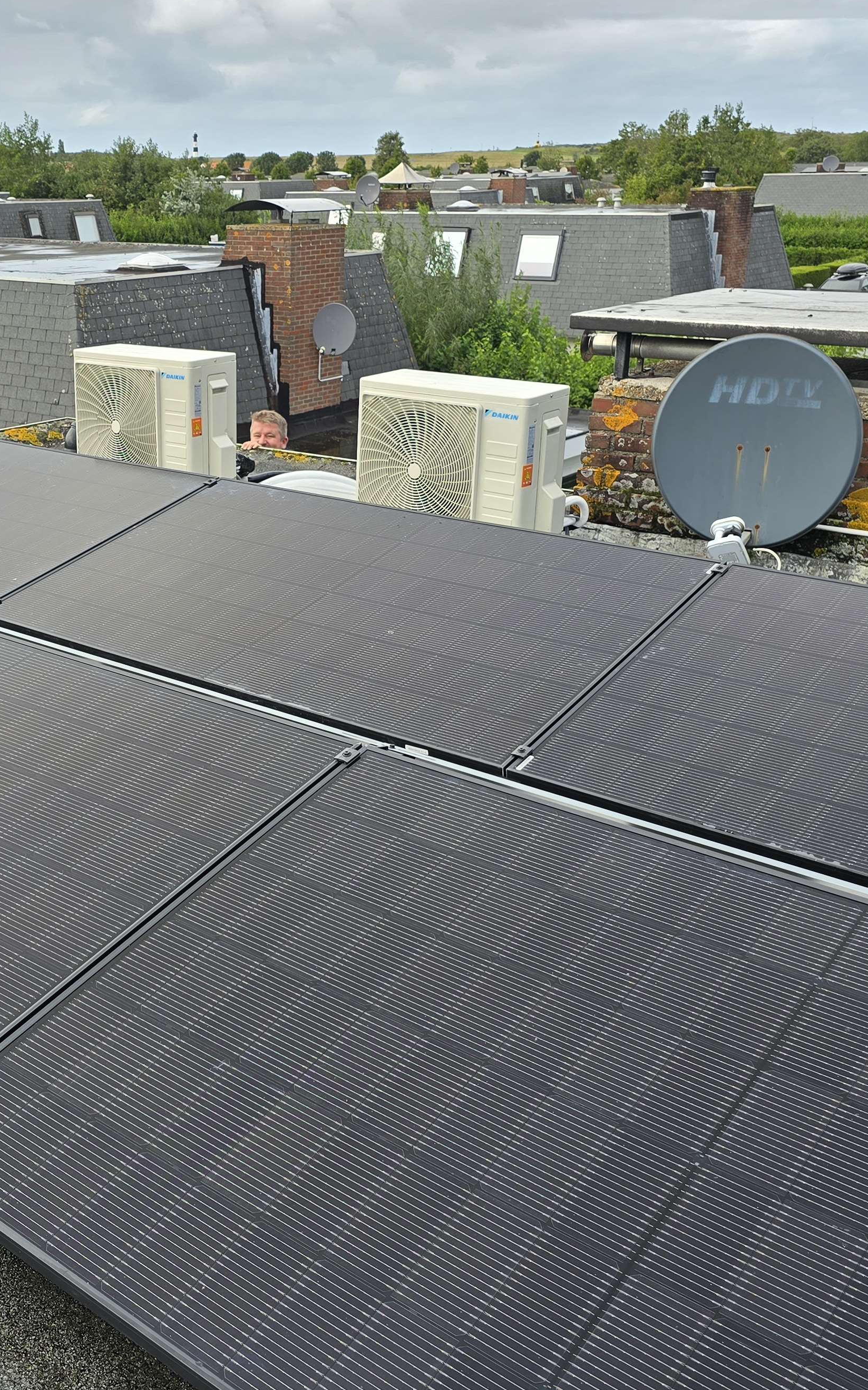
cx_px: 182
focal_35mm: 37
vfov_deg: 52.7
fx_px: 1401
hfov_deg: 33.5
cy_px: 675
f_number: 1.7
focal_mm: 6.3
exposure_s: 1/399
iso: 12
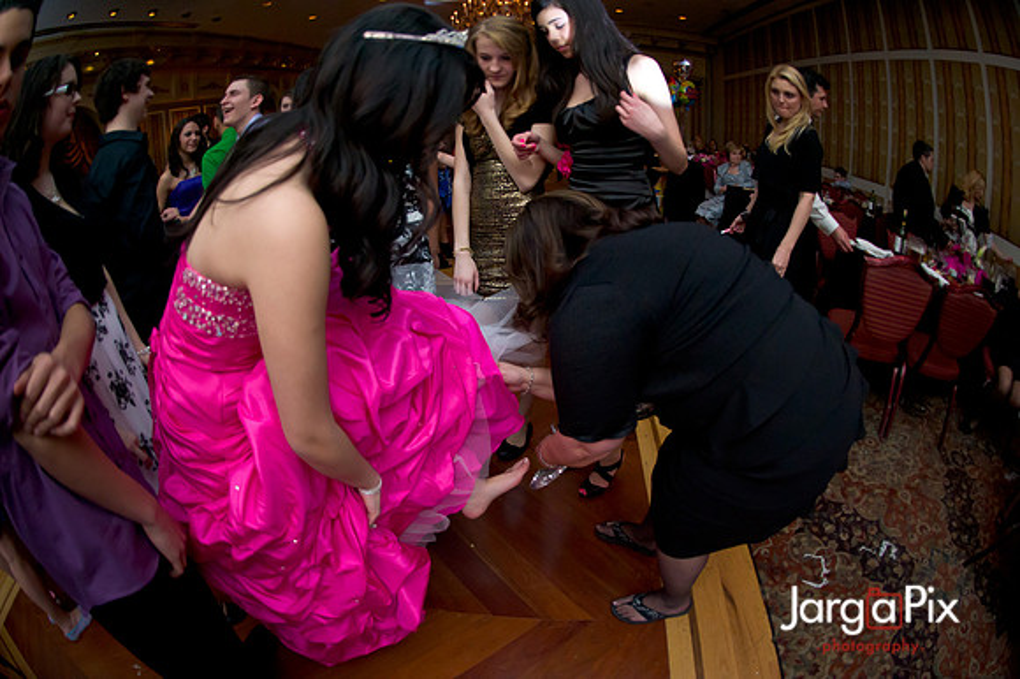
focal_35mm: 16
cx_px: 510
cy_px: 340
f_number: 3.2
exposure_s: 1/125
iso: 3200
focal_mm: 16
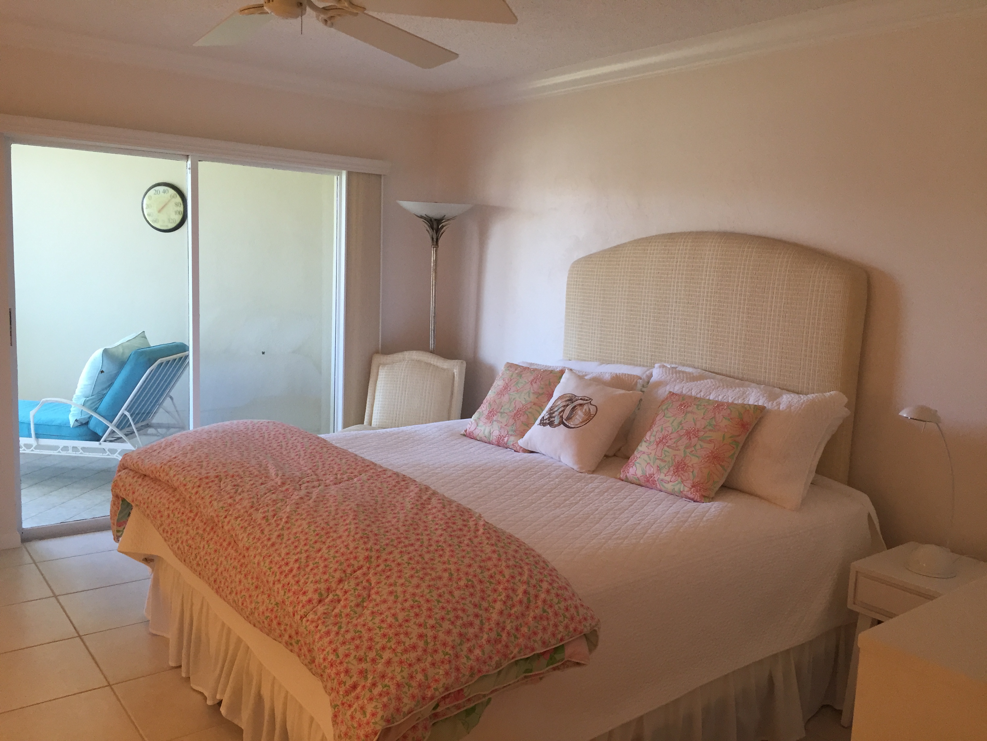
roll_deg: -3.6
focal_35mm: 29
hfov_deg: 61.7
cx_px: 494
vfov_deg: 48.2
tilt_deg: -7.5
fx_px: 827
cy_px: 370
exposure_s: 1/30
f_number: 2.2
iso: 40
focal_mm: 4.15
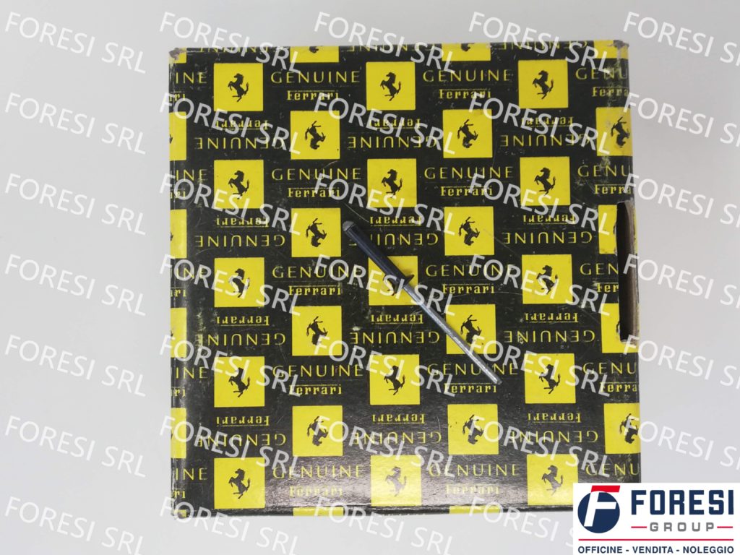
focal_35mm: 41
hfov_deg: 45.8
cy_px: 278
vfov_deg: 35.1
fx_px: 876
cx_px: 370
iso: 80
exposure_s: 1/100
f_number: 2.2
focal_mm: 3.81
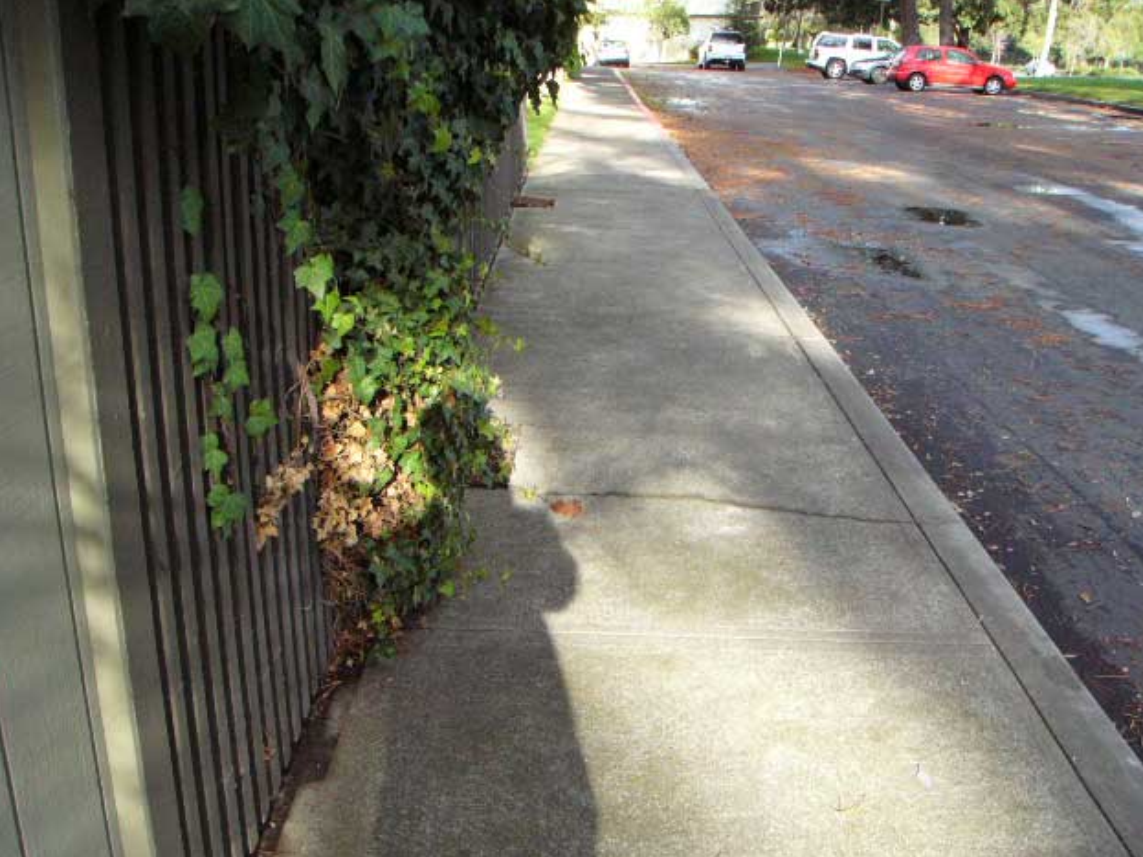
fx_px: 1221
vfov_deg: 38.7
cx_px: 572
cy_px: 424
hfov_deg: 50.1
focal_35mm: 37
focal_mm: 6
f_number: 3.3
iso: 200
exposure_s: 1/500
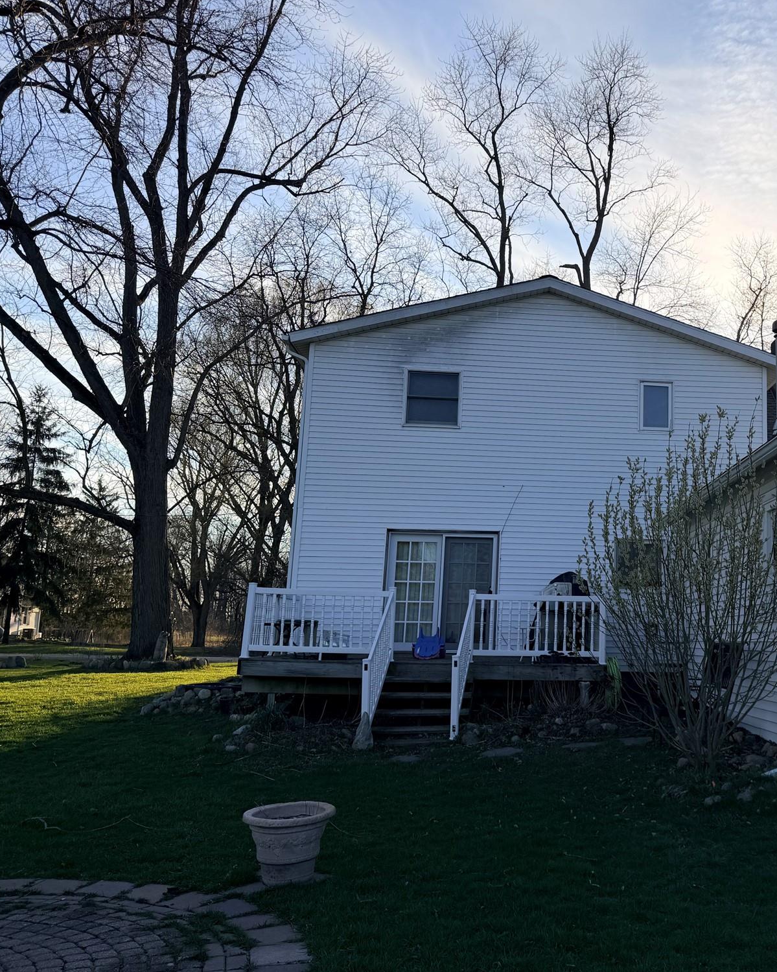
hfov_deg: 43.7
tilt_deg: +10.0
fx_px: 920
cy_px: 475
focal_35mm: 32
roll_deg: -0.4
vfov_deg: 55.7
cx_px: 617
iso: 80
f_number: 1.78
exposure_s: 1/3425
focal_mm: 6.76
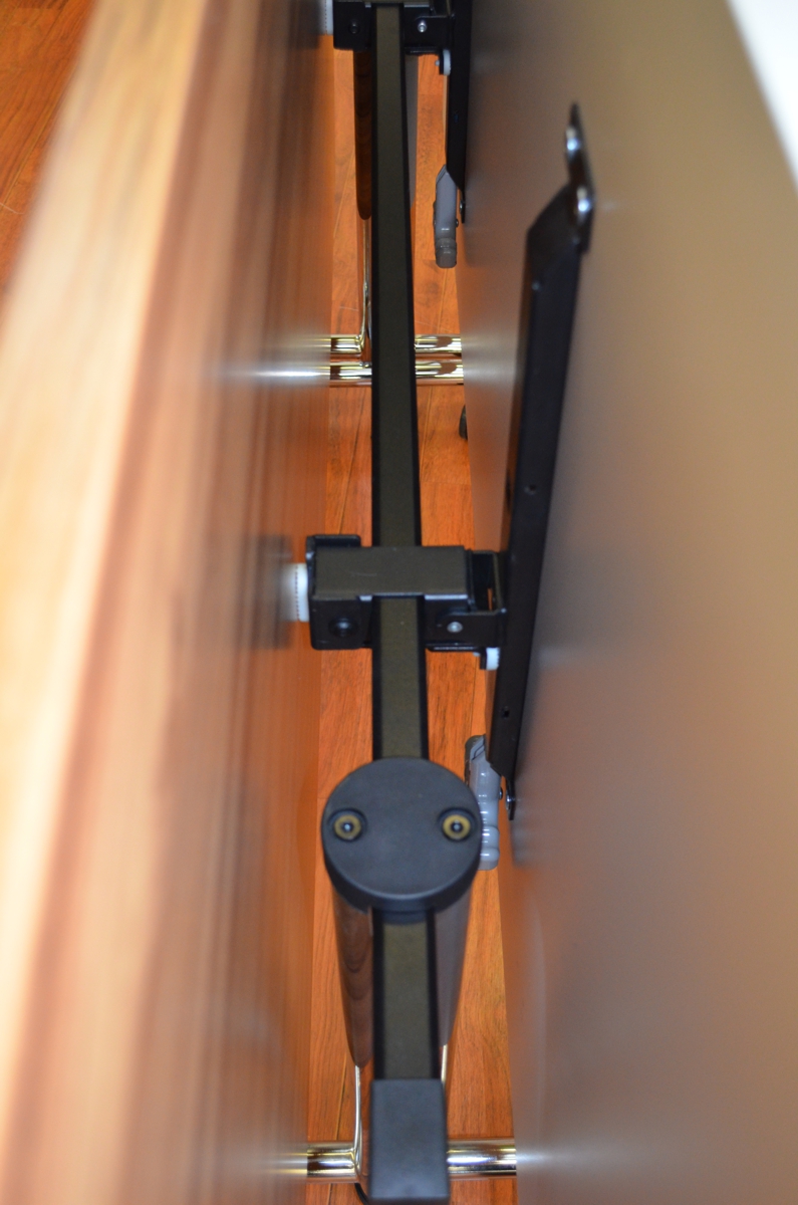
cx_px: 399
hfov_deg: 36.7
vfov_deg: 53.2
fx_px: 1202
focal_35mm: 36
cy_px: 602
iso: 1400
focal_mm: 24
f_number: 4
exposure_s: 1/60
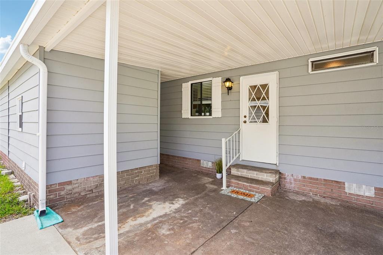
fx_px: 181
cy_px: 128
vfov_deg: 70.4
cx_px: 192
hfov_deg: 93.3
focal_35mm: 17
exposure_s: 1/25
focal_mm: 17
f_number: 22
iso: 400
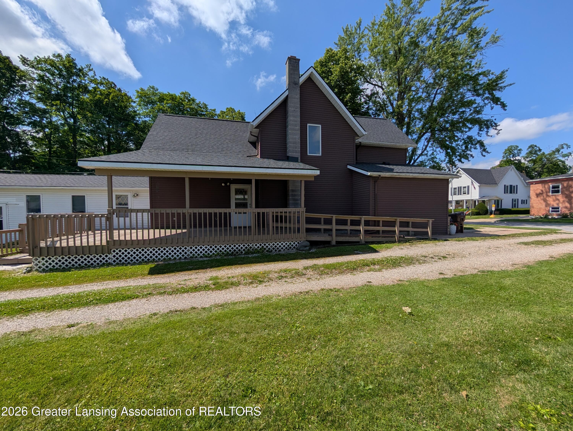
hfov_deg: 110.5
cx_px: 286
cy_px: 216
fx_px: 199
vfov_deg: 94.6
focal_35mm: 12
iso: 59
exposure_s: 1/5848
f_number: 1.7
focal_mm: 2.02
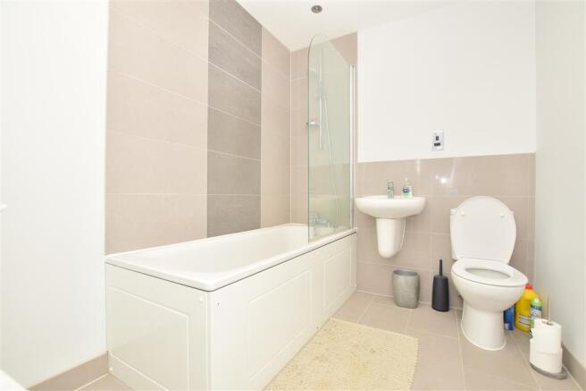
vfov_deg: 77.3
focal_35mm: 15
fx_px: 244
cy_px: 196
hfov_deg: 100.4
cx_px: 293
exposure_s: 1/60
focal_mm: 10
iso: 500
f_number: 7.1
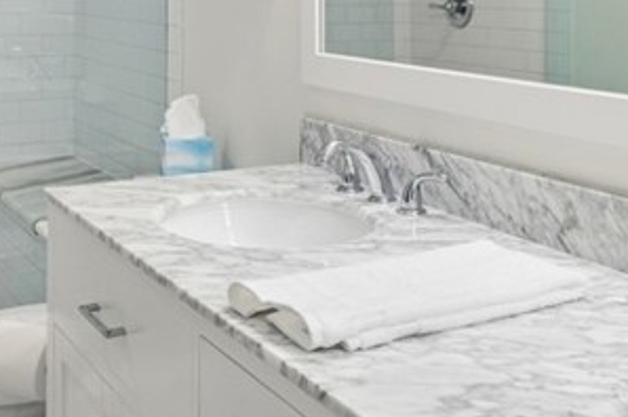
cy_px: -24
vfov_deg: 23.3
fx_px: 958
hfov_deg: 36.3
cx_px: 341
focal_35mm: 55
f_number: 7.1
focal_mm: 16
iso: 160
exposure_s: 1/20
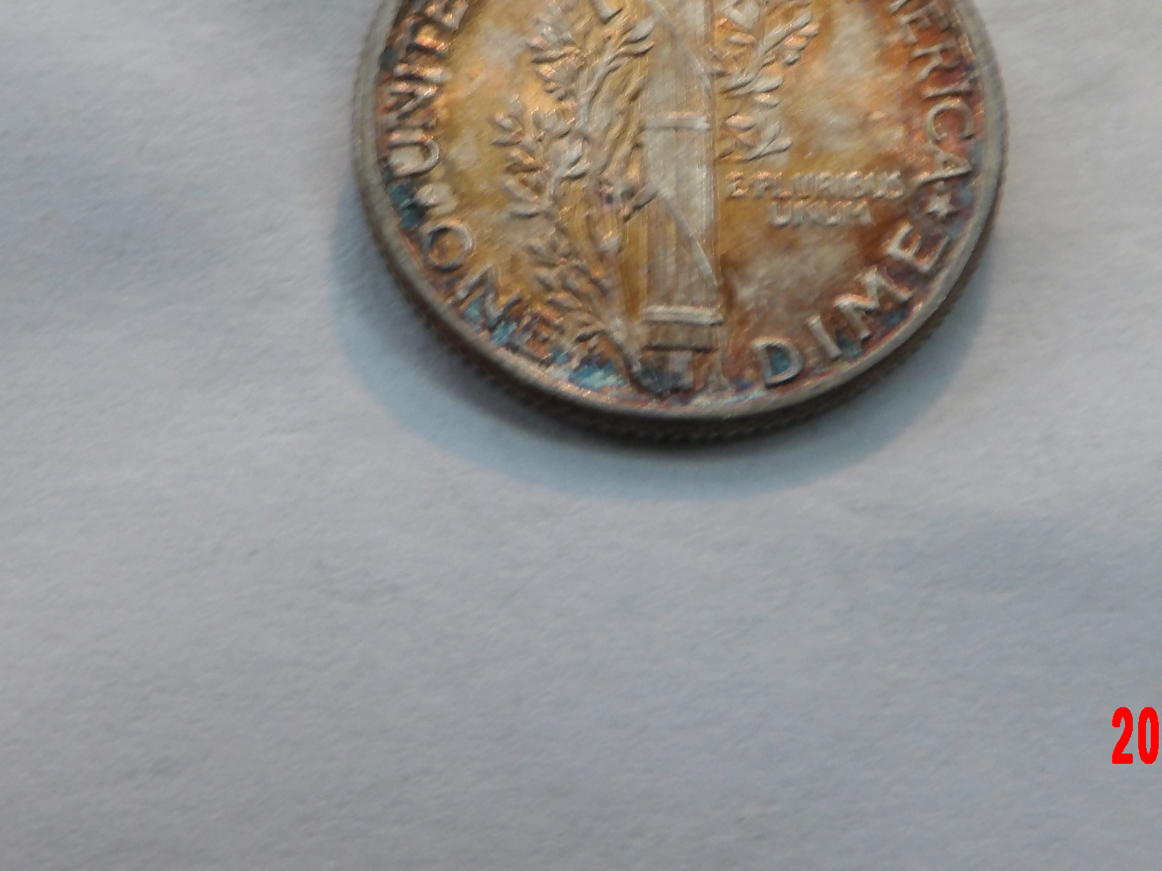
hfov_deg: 25.3
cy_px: 115
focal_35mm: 77
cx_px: 684
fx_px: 2585
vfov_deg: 18.9
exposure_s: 1/15
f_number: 4.9
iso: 231
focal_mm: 7.6
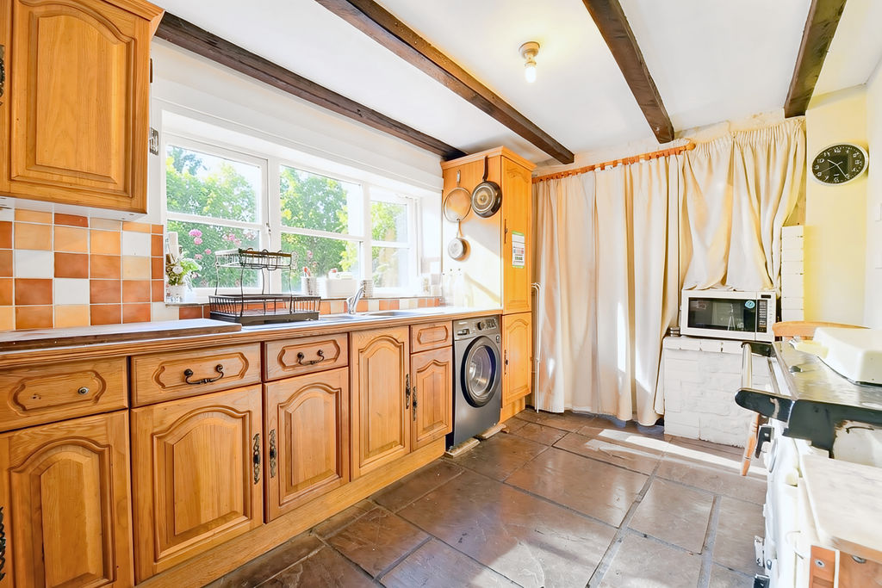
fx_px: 368
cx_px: 441
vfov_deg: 77.3
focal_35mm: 15
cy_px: 294
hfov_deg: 100.4
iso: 250
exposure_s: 1/15
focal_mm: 15
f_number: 7.1
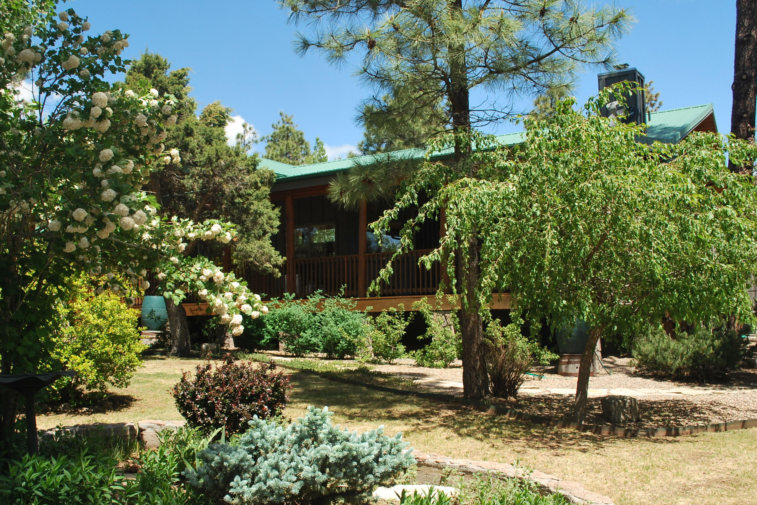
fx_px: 778
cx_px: 346
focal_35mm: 37
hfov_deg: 51.8
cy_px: 276
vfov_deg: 35.9
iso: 200
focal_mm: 22
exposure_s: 1/160
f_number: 6.3
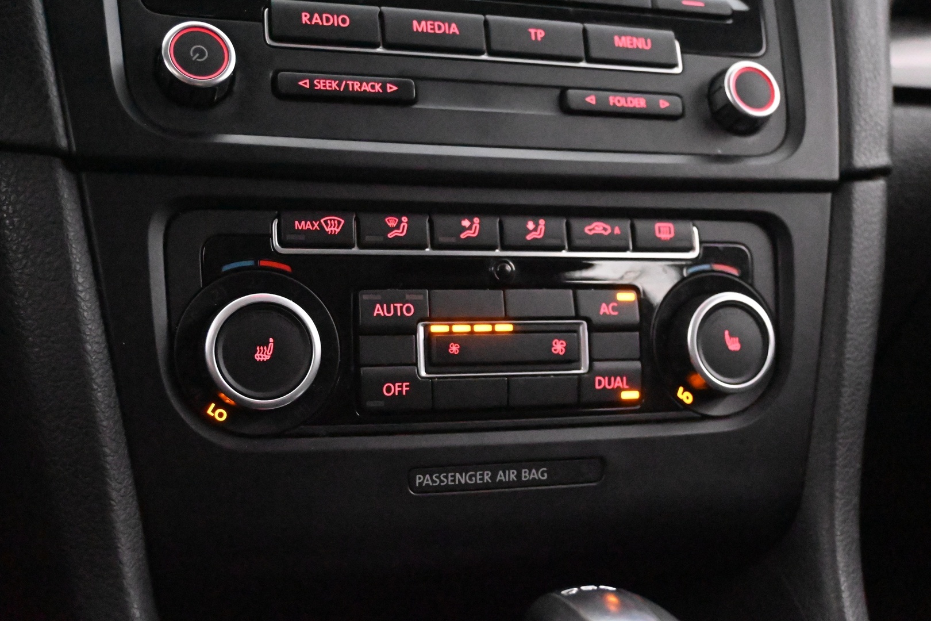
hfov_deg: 45.0
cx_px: 466
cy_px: 310
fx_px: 1125
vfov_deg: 30.8
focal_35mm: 44
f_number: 4.8
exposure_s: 1/50
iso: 28800
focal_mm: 29
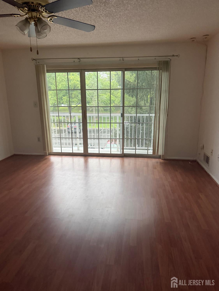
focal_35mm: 24
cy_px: 146
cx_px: 110
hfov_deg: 56.8
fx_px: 202
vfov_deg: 71.6
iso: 500
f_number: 1.78
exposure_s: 1/60
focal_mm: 6.76
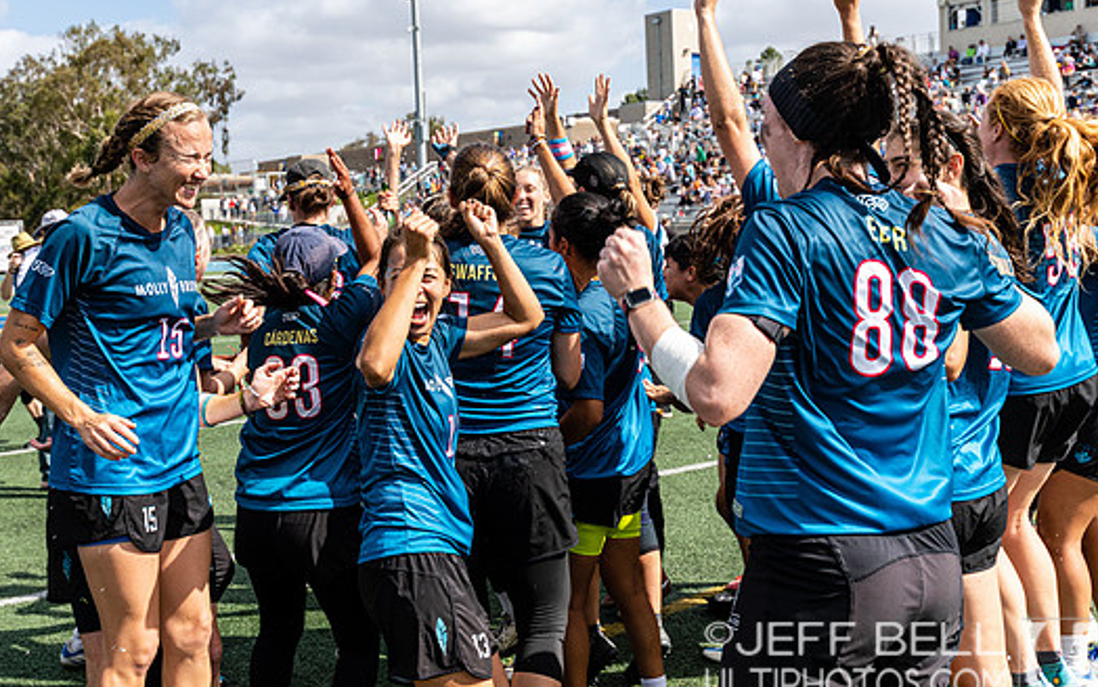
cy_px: 319
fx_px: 1467
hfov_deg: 40.8
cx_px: 419
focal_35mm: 49
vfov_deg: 26.4
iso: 250
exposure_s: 1/1000
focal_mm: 35
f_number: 5.6
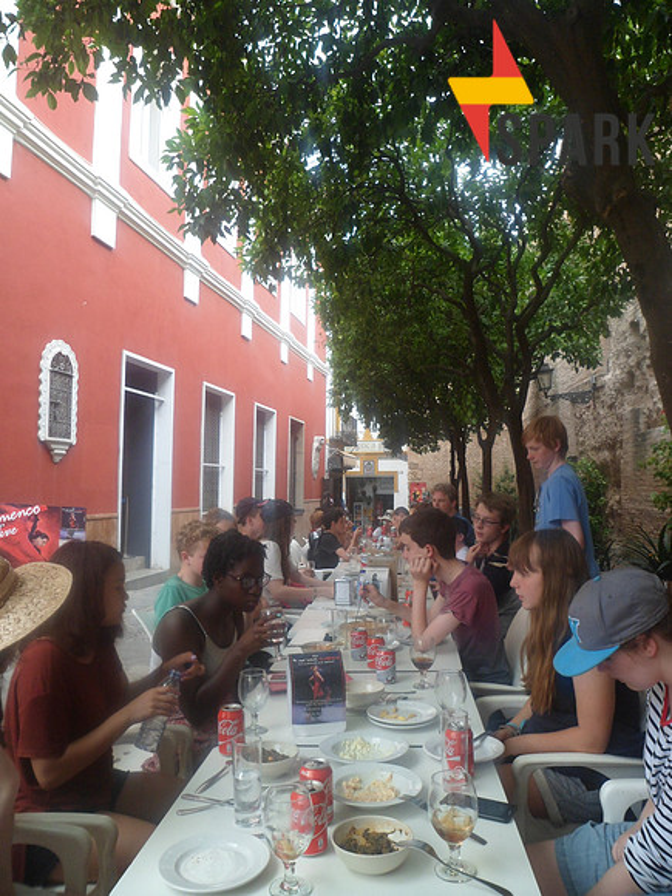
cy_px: 448
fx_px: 673
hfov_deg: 53.1
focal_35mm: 26
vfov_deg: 67.3
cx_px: 336
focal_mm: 4.9
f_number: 3.3
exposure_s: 1/125
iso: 80
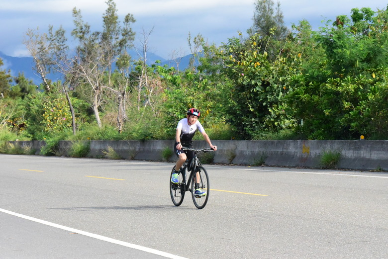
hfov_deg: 16.8
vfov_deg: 11.3
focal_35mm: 122
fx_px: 1316
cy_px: 130
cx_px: 194
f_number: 18
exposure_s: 1/4000
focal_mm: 122
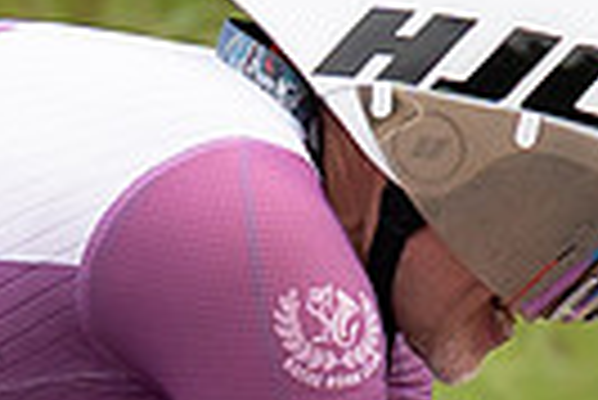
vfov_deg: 0.5
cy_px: 311
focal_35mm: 2872
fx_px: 47759
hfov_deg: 0.7
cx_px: 193
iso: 320
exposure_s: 1/1000
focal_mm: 200
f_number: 4
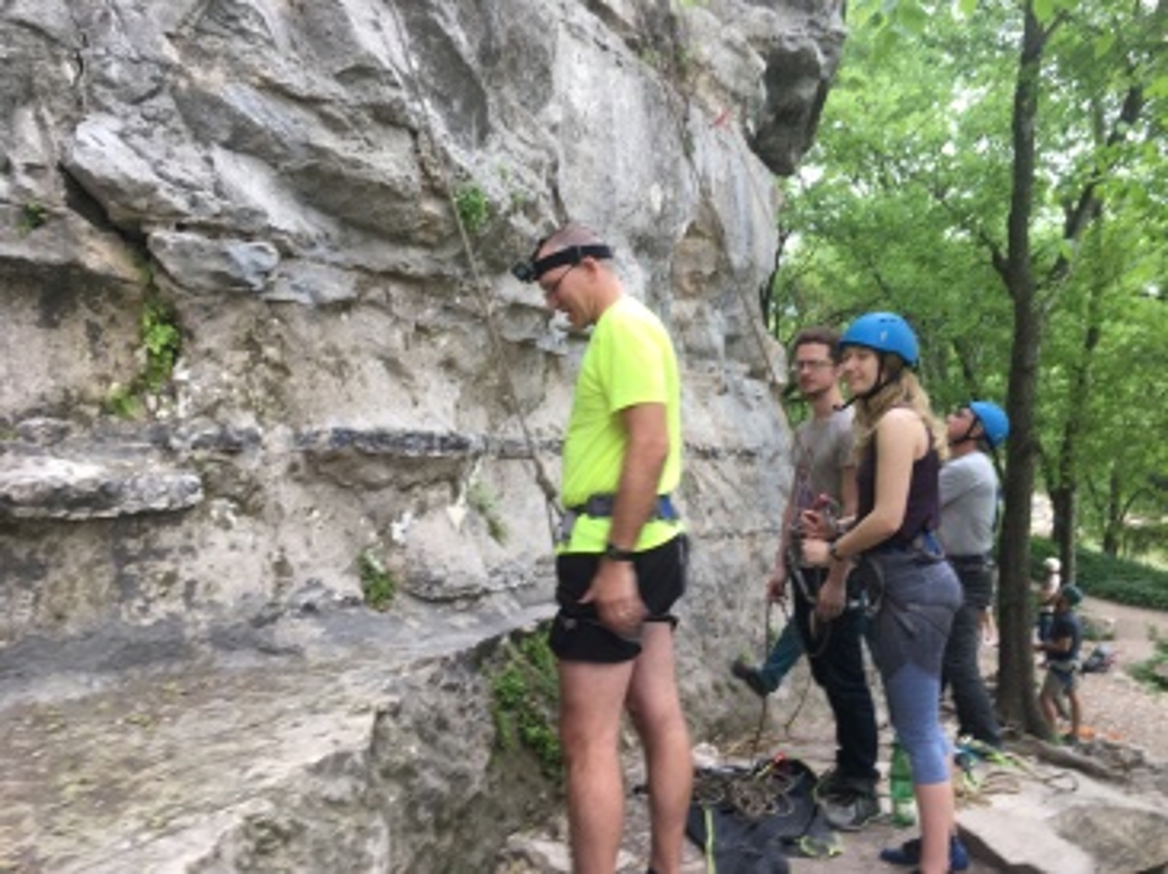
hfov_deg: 61.7
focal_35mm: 29
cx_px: 584
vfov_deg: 48.2
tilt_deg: +1.3
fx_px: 978
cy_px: 437
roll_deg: +1.5
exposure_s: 1/60
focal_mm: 4.15
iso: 32
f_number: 2.2
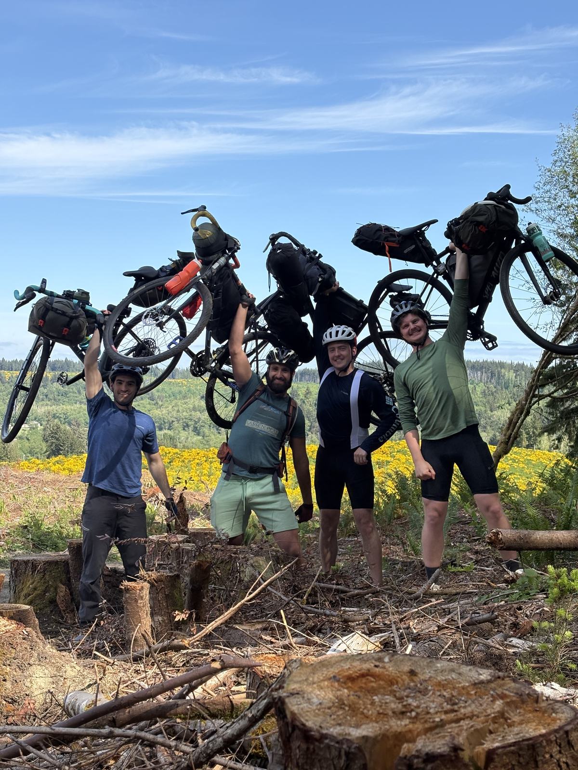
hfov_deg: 28.0
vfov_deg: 36.8
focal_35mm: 52
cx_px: 289
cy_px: 385
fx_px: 1158
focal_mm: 5.96
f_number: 1.6
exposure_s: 1/2283
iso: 50
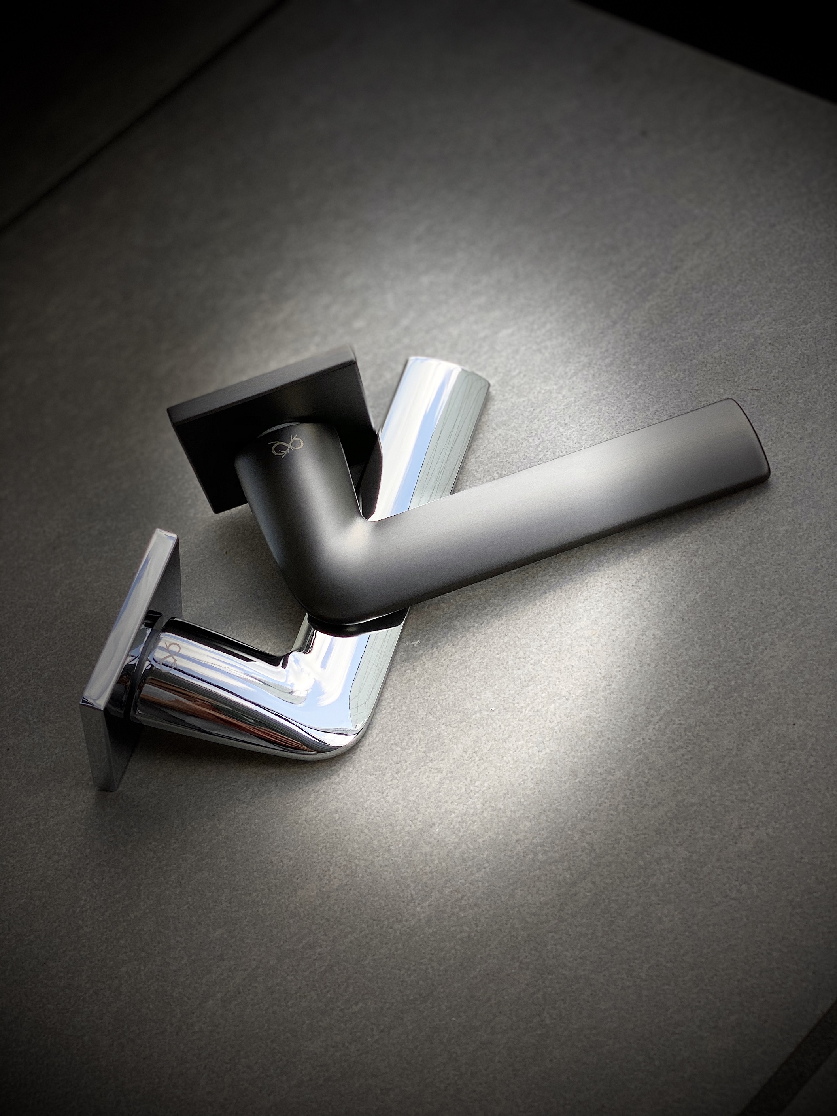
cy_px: 558
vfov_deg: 36.8
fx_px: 1677
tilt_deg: -50.7
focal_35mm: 52
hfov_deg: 28.0
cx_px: 418
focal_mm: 6
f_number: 2
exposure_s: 1/122
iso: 20
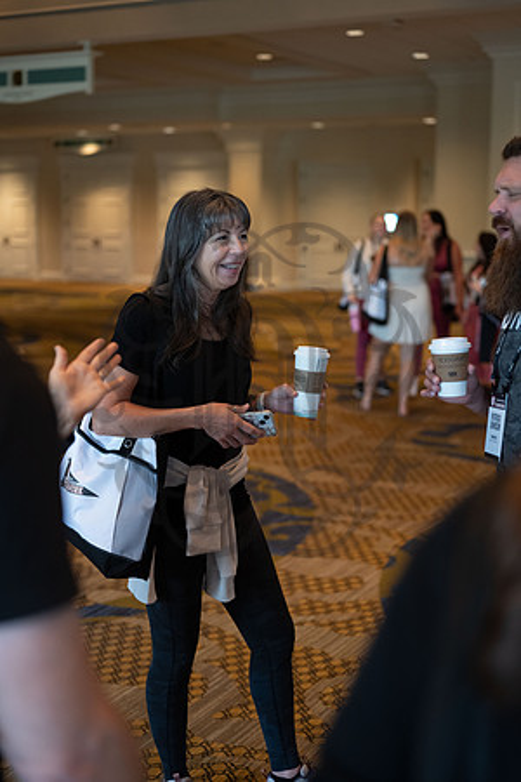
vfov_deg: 39.6
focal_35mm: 50
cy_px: 391
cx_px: 260
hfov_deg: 27.0
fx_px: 1085
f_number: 2.2
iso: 1600
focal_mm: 50
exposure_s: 1/160
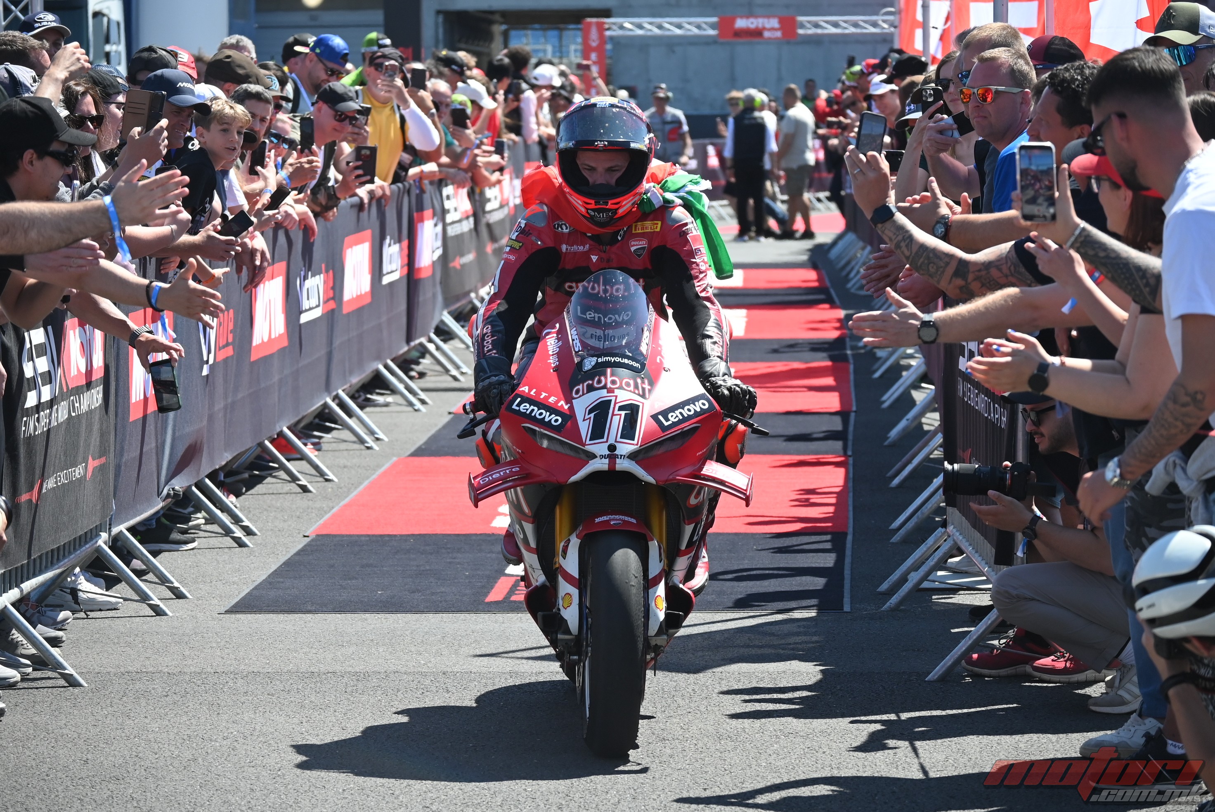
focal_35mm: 153
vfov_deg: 9.0
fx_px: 5168
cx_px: 608
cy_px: 406
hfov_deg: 13.4
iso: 400
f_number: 5
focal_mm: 102
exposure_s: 1/1250
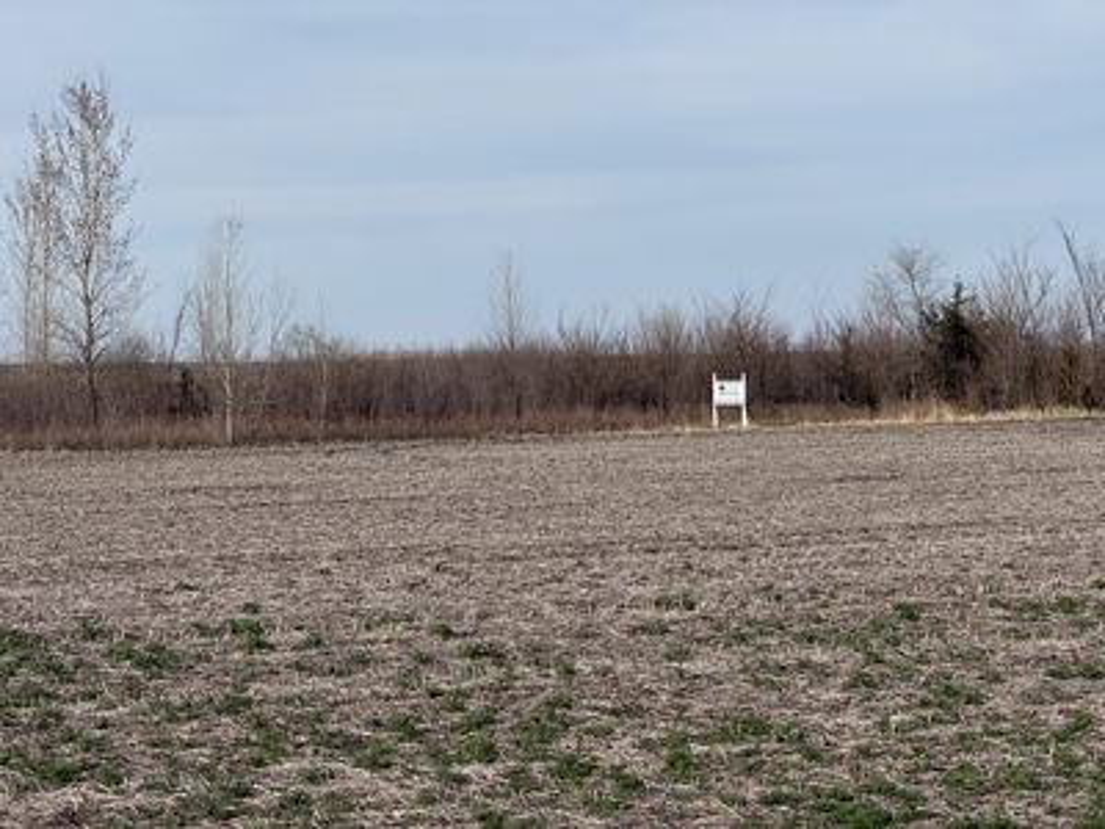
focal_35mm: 120
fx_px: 3831
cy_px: 414
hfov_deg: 16.4
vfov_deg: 12.3
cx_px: 552
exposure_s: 1/2024
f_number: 2.8
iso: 50
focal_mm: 15.66
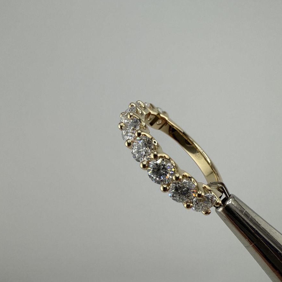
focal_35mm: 29
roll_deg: -0.6
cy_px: 149
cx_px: 142
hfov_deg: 55.6
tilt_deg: -19.9
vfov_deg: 55.6
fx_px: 267
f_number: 2.2
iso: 20
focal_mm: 2.22
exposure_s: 1/894
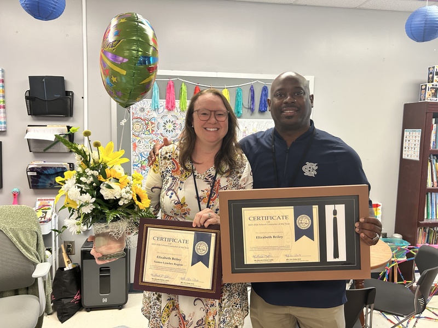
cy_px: 164
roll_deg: +0.2
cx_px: 219
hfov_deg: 67.3
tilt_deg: -5.9
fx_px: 329
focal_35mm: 26
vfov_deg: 53.1
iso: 160
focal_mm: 5.7
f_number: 1.5
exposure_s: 1/60
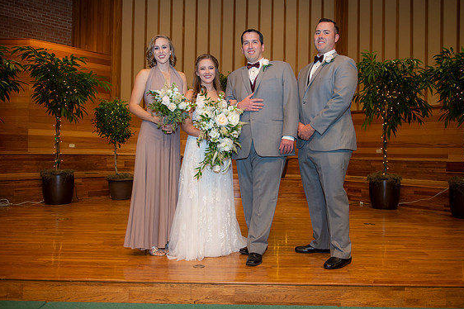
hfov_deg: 58.7
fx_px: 412
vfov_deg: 41.1
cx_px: 238
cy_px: 150
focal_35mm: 32
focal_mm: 31
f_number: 3.5
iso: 800
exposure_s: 1/160
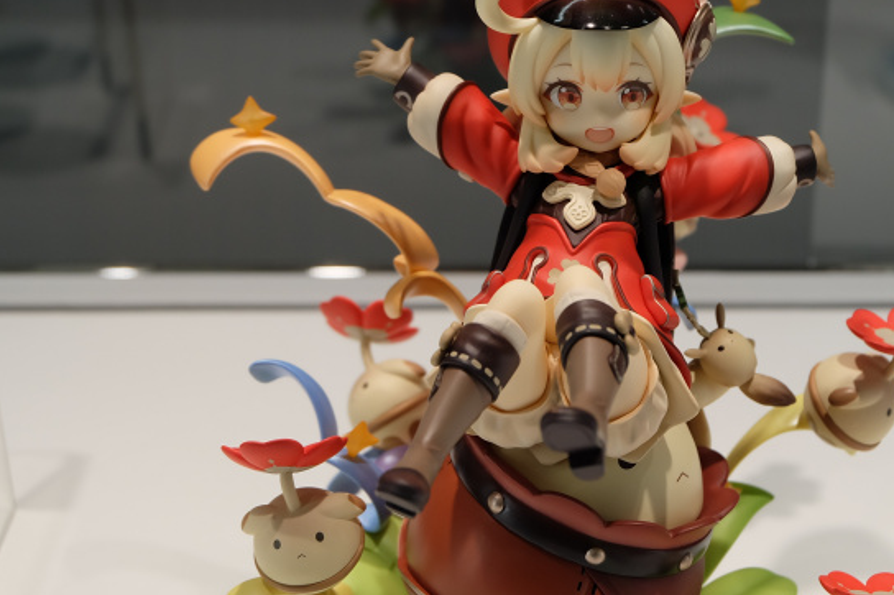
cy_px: 257
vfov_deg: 18.2
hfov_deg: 26.8
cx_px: 598
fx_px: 1861
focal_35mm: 75
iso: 400
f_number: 5.6
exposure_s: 1/220
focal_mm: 34
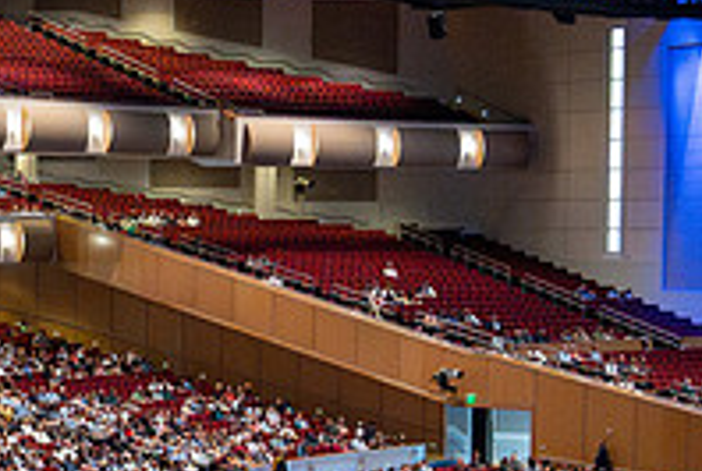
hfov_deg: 17.0
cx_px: 19
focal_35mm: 118
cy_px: 448
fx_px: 2306
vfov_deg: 11.6
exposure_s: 1/160
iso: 6400
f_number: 4
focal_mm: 33.5
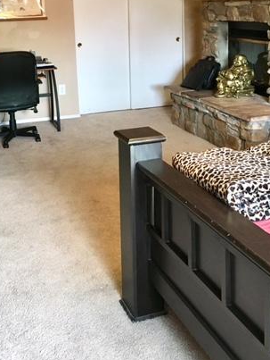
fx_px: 478
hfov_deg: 31.5
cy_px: 80
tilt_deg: -8.1
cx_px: 118
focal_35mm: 46
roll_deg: +1.1
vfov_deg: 39.8
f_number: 2.2
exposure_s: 1/30
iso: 125
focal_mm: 4.15
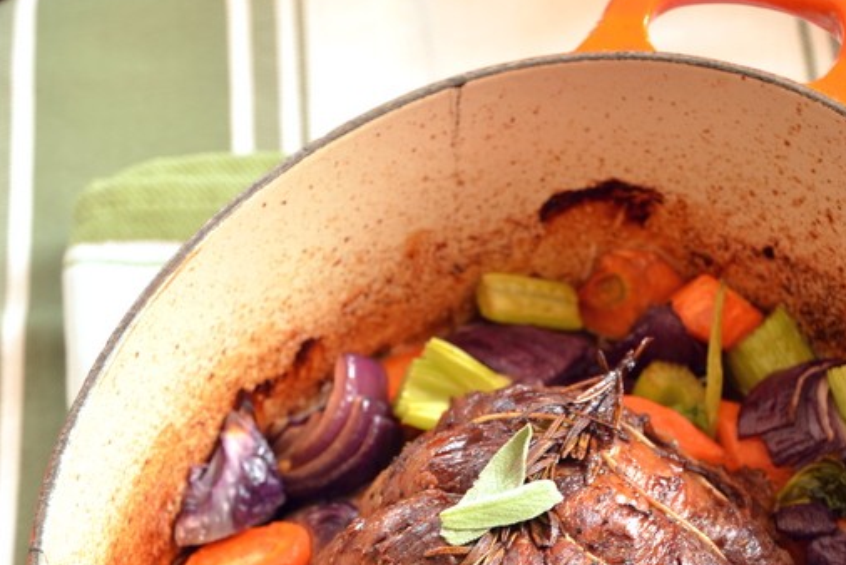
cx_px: 424
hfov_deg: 12.9
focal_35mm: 159
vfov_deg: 8.6
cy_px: 593
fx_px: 3738
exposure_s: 1/2
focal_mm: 70
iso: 100
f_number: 5.3
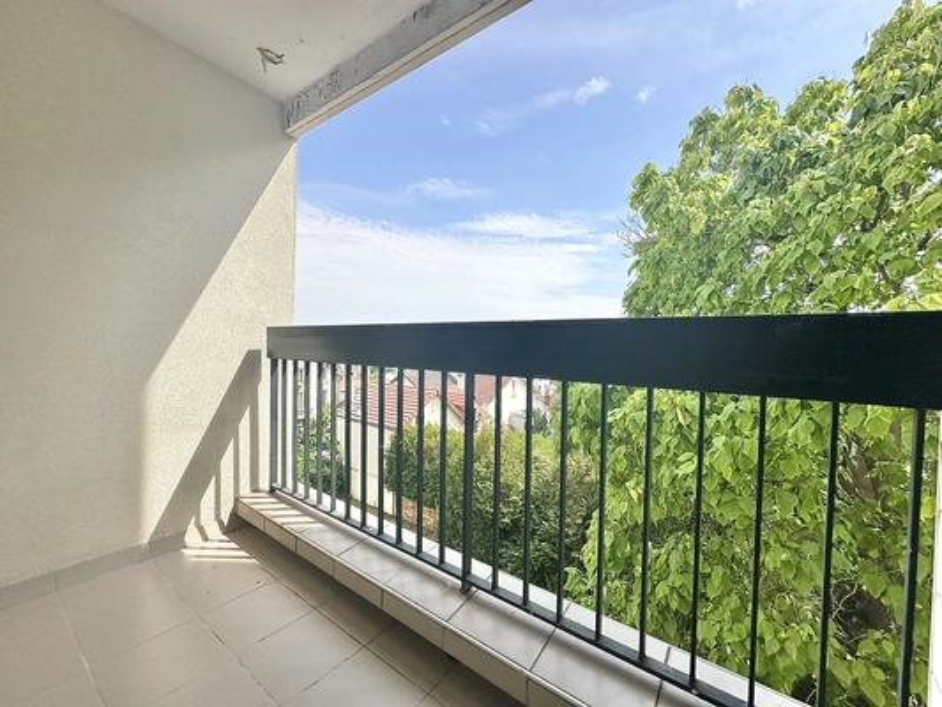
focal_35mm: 14
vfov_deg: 85.7
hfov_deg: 102.1
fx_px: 381
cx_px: 471
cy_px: 354
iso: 50
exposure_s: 1/2506
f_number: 2.2
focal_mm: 2.22
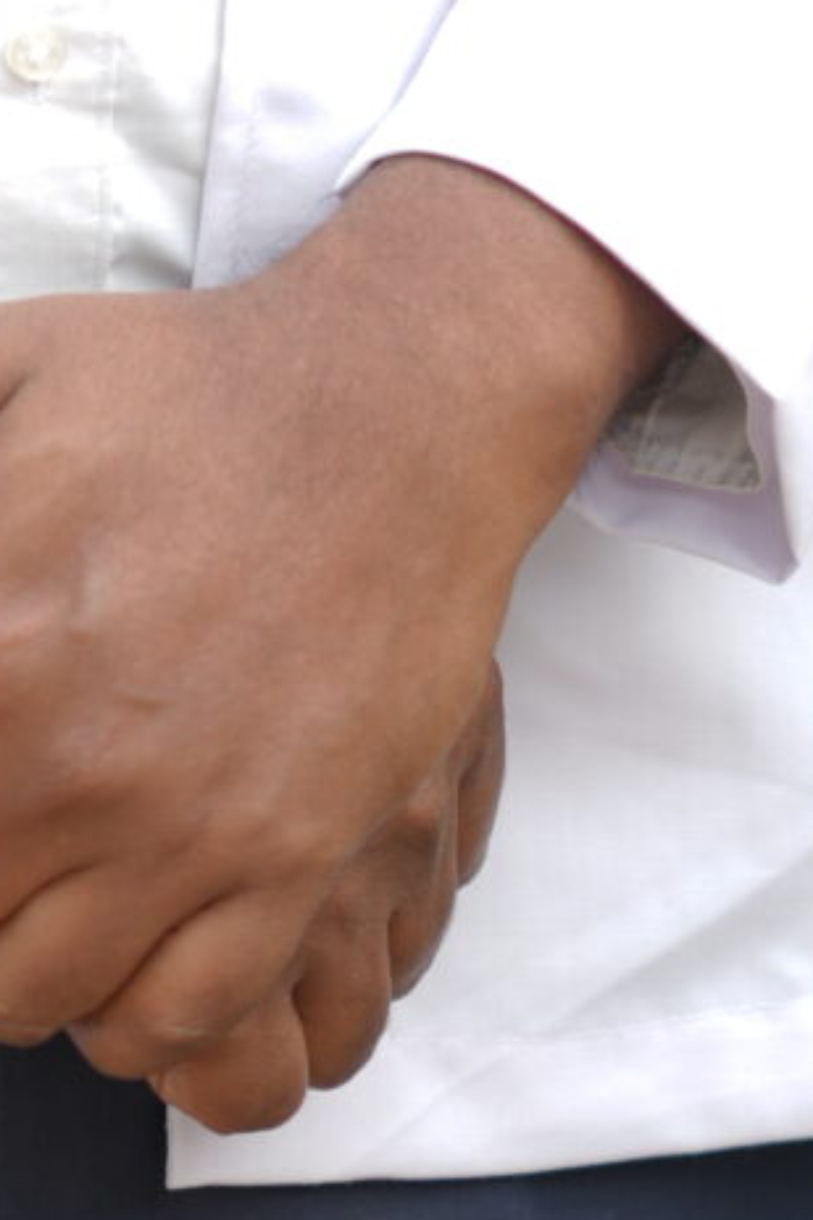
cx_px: -104
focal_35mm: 469
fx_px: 15898
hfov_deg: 2.9
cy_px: -1252
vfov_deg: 4.3
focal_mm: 85
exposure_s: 1/800
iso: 64
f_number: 1.4
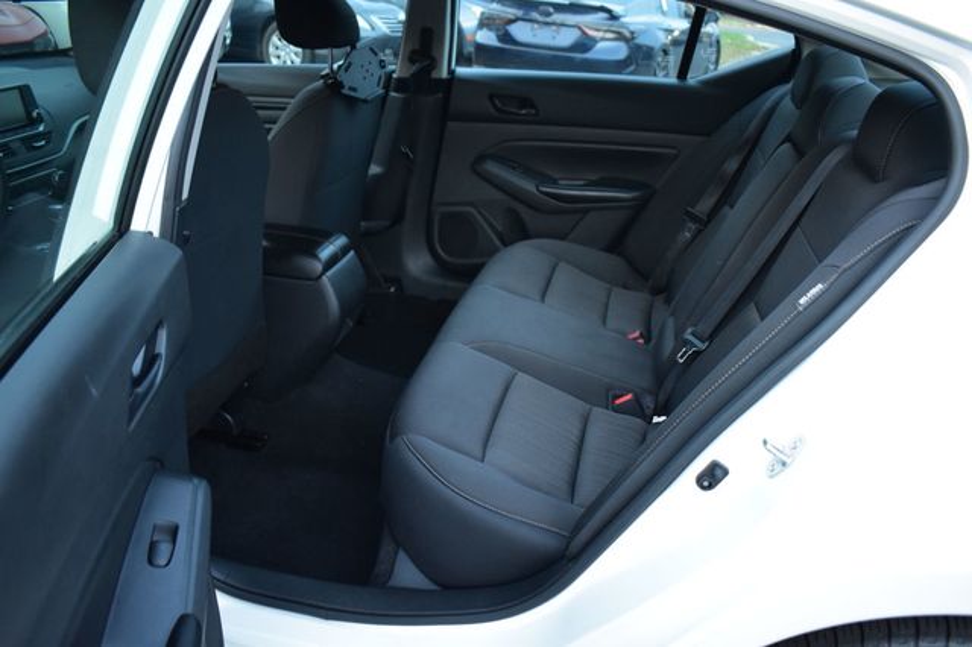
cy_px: 324
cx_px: 486
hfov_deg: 62.0
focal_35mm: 30
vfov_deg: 43.6
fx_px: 810
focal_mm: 20
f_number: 3.8
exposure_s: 1/15
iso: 1600
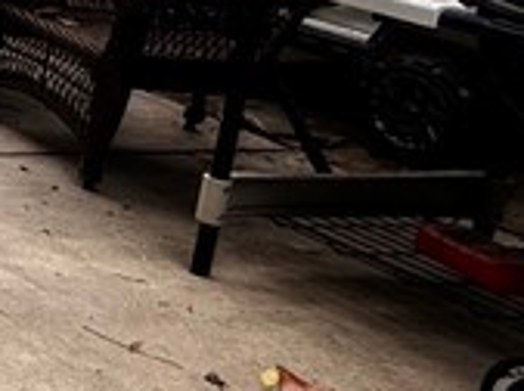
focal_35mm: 85
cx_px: -970
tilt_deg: -12.1
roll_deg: -0.8
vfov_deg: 16.5
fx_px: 1284
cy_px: -87
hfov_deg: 12.2
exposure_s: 1/395
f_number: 2.2
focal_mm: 2.22
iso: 50
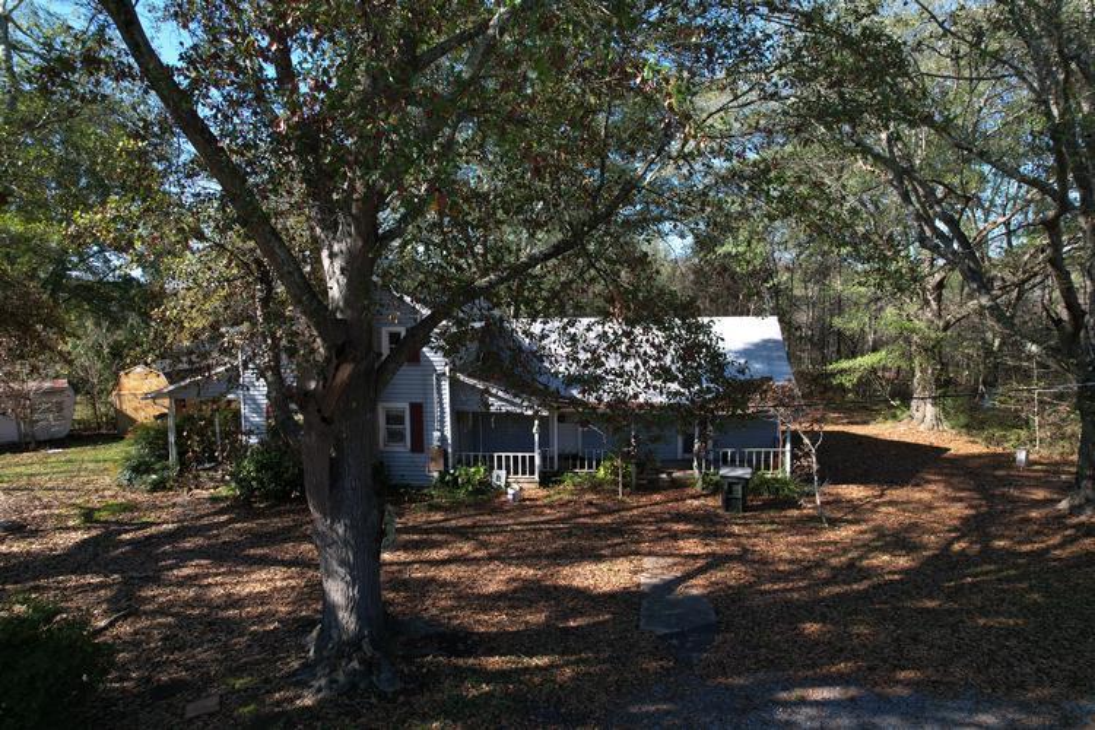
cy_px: 365
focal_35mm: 22
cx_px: 548
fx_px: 669
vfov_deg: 57.2
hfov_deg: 78.6
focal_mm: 8.38
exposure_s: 1/15
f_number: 2.8
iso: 100
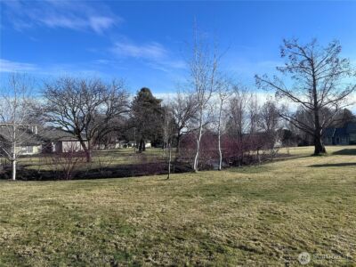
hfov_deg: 71.6
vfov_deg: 56.8
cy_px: 134
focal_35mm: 24
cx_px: 178
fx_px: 247
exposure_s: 1/3058
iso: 80
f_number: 1.78
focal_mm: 6.86
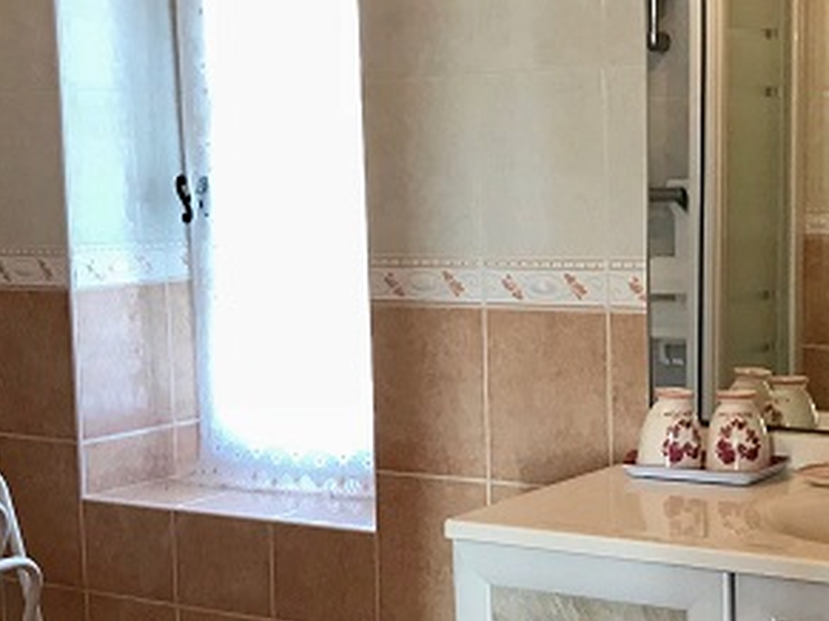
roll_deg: +2.3
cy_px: 393
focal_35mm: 77
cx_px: 487
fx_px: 1843
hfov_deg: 25.3
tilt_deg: -6.4
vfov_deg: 19.1
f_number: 1.8
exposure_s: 1/20
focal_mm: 3.99
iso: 32
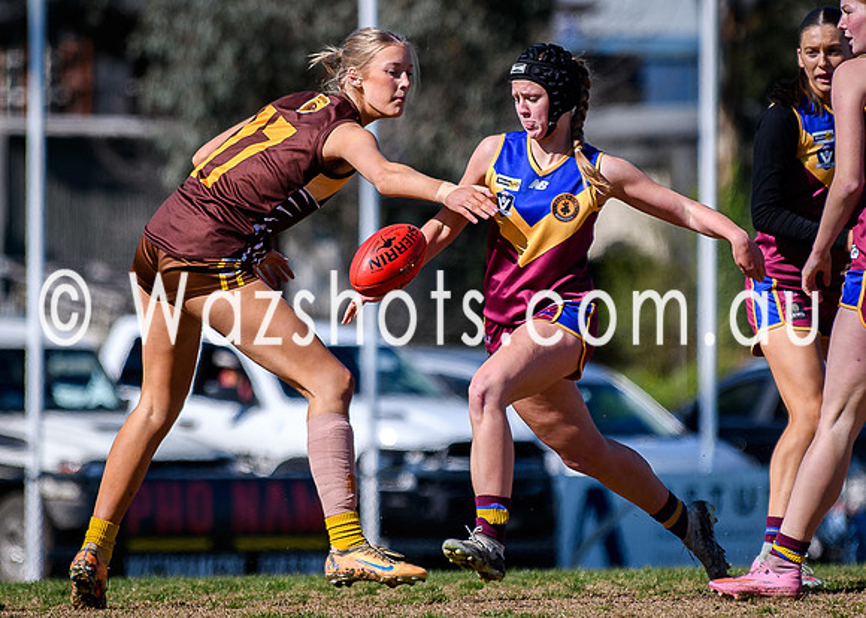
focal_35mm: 637
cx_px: 528
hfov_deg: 3.2
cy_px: 288
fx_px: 15652
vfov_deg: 2.3
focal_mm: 185
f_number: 2.8
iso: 110
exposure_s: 1/2500
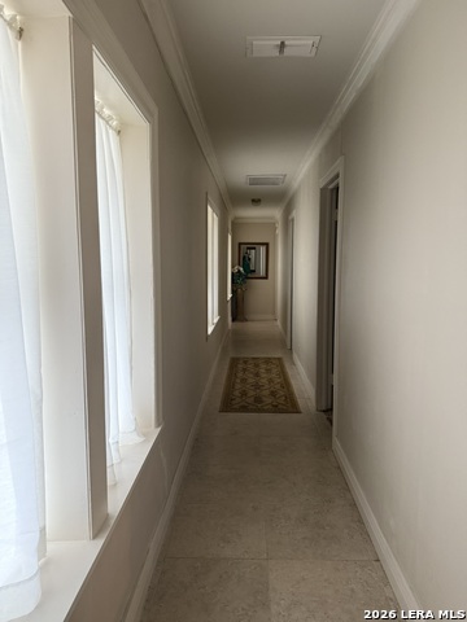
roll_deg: +0.1
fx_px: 432
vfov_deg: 71.6
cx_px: 234
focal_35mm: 24
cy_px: 311
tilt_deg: -5.0
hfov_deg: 56.8
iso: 320
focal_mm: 6.76
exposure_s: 1/60
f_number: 1.78
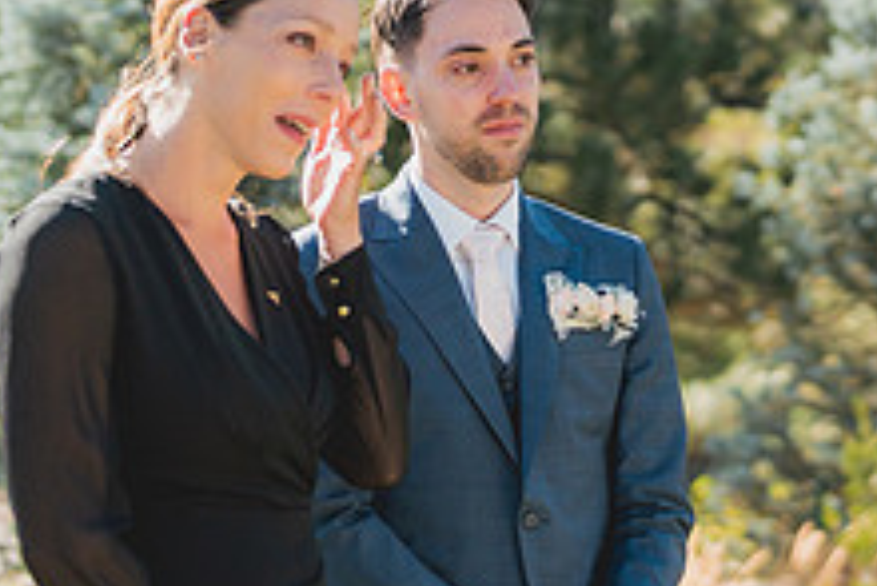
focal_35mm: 136
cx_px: 686
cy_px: 321
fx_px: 3315
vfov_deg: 10.1
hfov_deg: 15.0
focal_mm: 50
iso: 200
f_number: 1.8
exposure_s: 1/4000
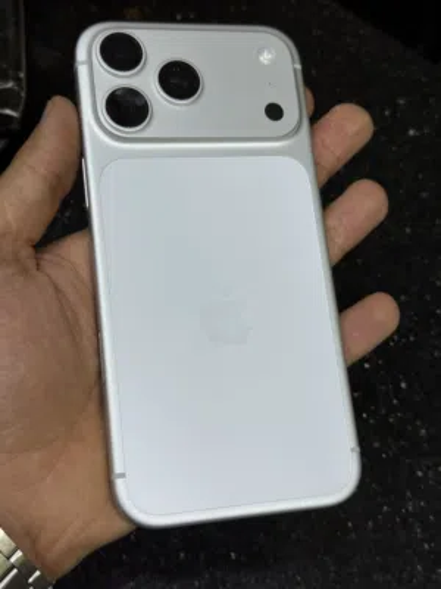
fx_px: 815
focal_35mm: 48
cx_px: 220
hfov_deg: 30.3
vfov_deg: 39.7
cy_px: 294
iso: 50
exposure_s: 1/100
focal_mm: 6.76
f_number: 1.78
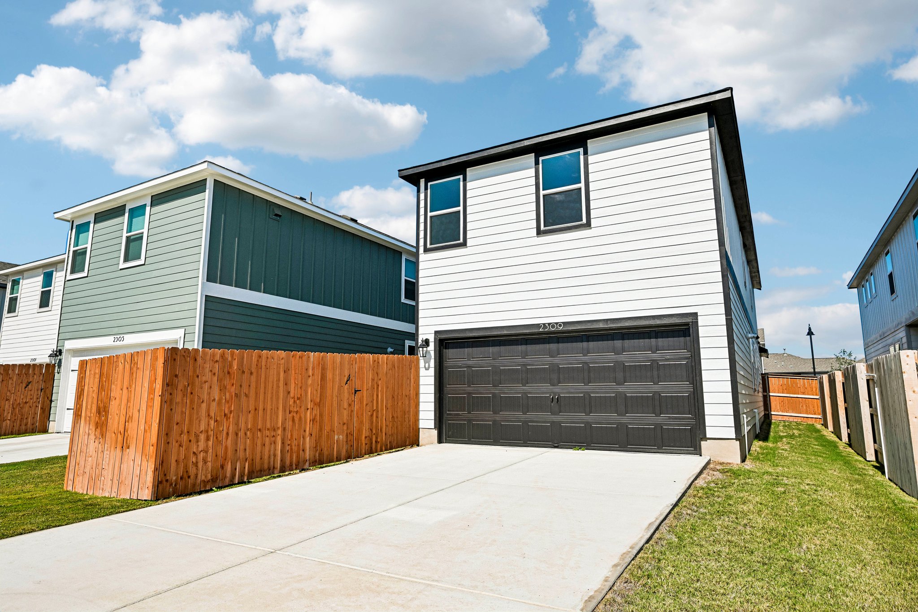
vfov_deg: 59.5
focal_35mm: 21
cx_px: 459
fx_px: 535
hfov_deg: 81.2
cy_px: 306
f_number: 8
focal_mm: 21
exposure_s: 1/800
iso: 100
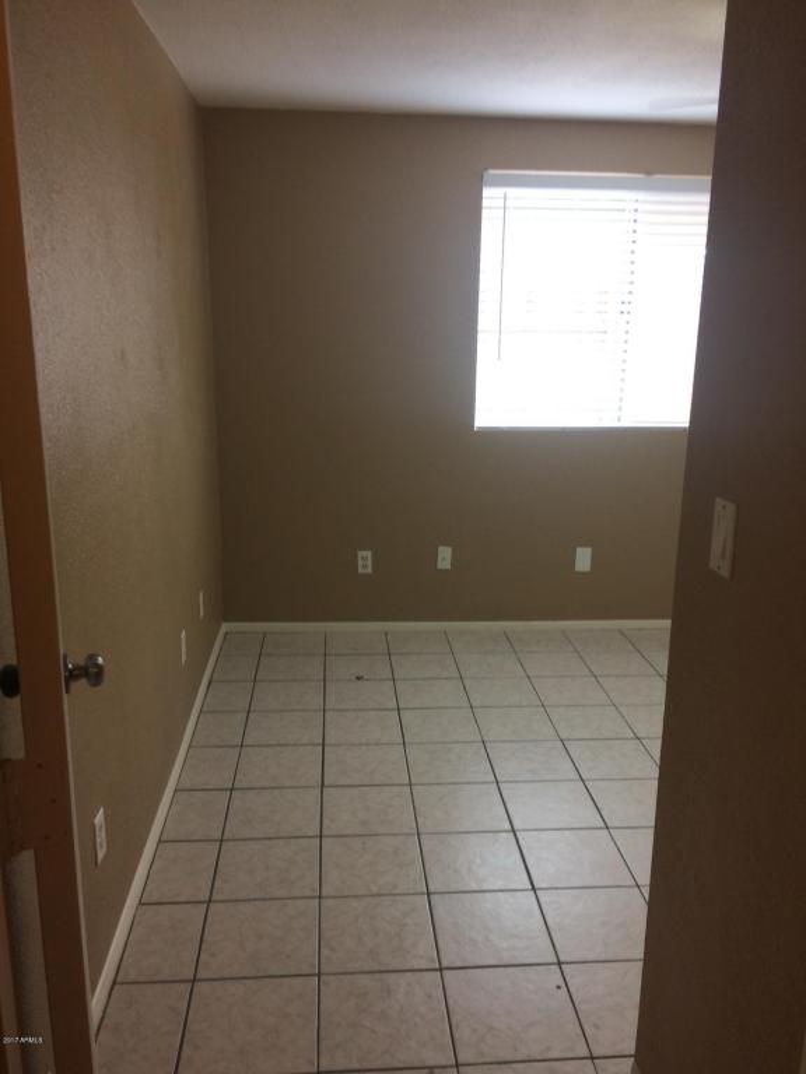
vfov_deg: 61.7
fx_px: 900
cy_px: 537
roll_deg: +1.1
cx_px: 403
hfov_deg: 48.2
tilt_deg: -13.7
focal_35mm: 29
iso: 40
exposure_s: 1/30
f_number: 2.2
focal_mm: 4.15
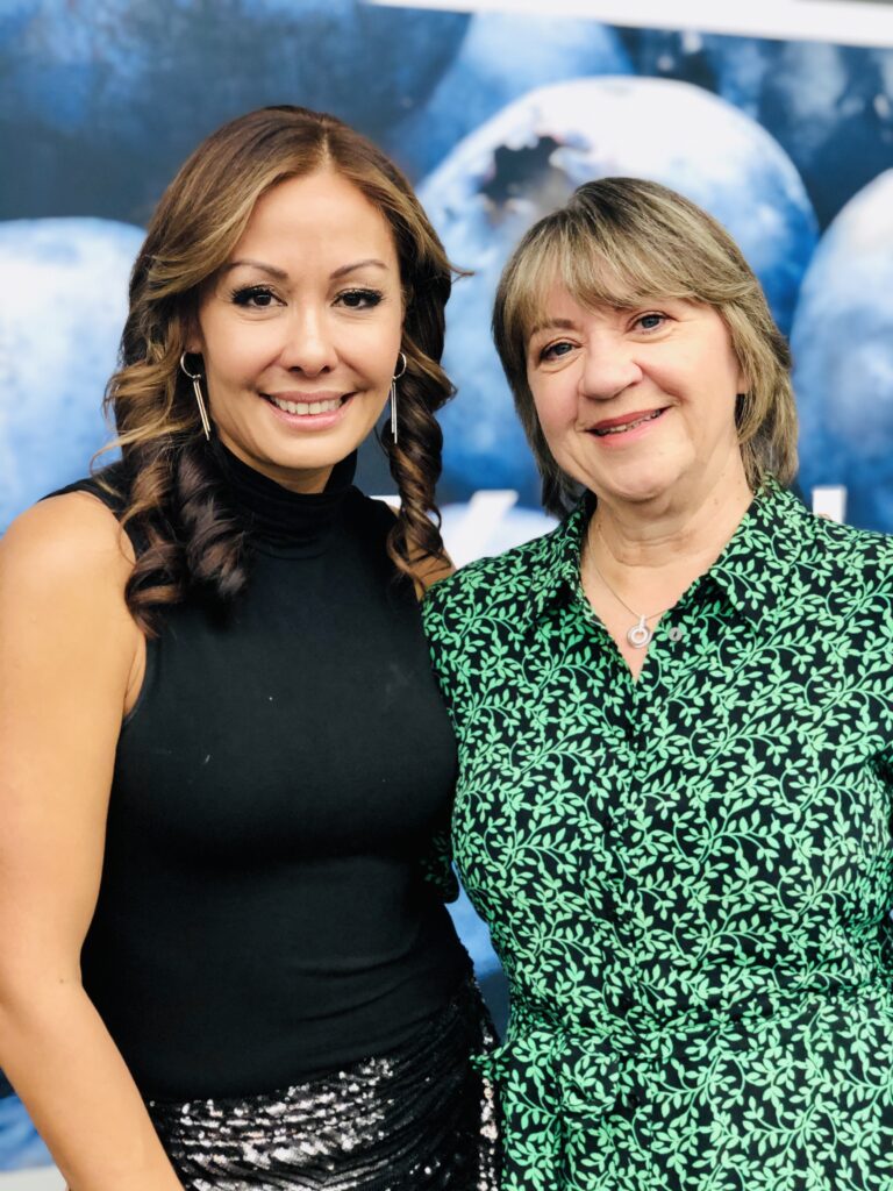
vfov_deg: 36.8
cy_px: 596
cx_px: 446
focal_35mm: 52
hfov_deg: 28.0
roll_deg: -0.6
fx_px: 1789
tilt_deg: -5.2
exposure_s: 1/50
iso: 64
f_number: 2.4
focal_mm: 6
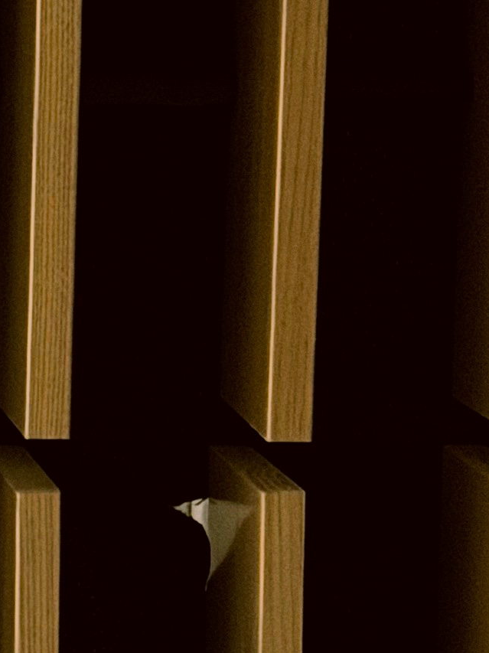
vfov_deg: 8.7
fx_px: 4279
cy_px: 441
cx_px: -559
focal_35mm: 227
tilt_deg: +81.4
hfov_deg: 6.3
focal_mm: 6.76
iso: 640
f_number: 1.78
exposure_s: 1/30
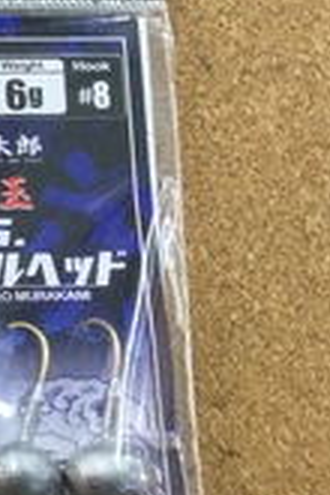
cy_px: 204
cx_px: -519
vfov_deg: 17.5
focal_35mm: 117
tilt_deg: -78.5
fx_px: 1609
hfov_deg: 9.9
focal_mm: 3.3
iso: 50
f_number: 2.4
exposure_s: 1/30
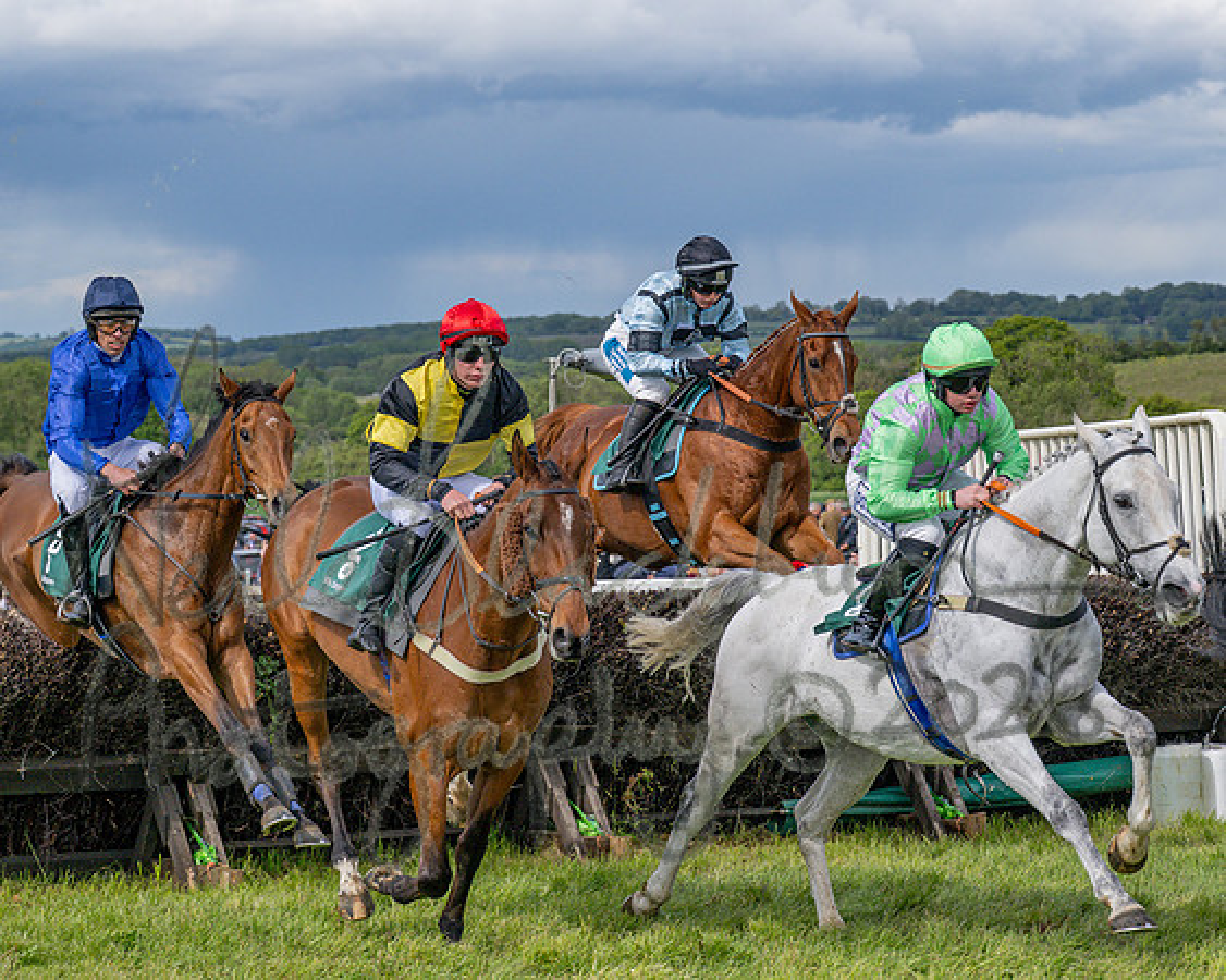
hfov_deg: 16.2
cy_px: 491
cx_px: 569
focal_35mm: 119
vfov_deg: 13.0
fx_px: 4299
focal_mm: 70
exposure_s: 1/2500
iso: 400
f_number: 5
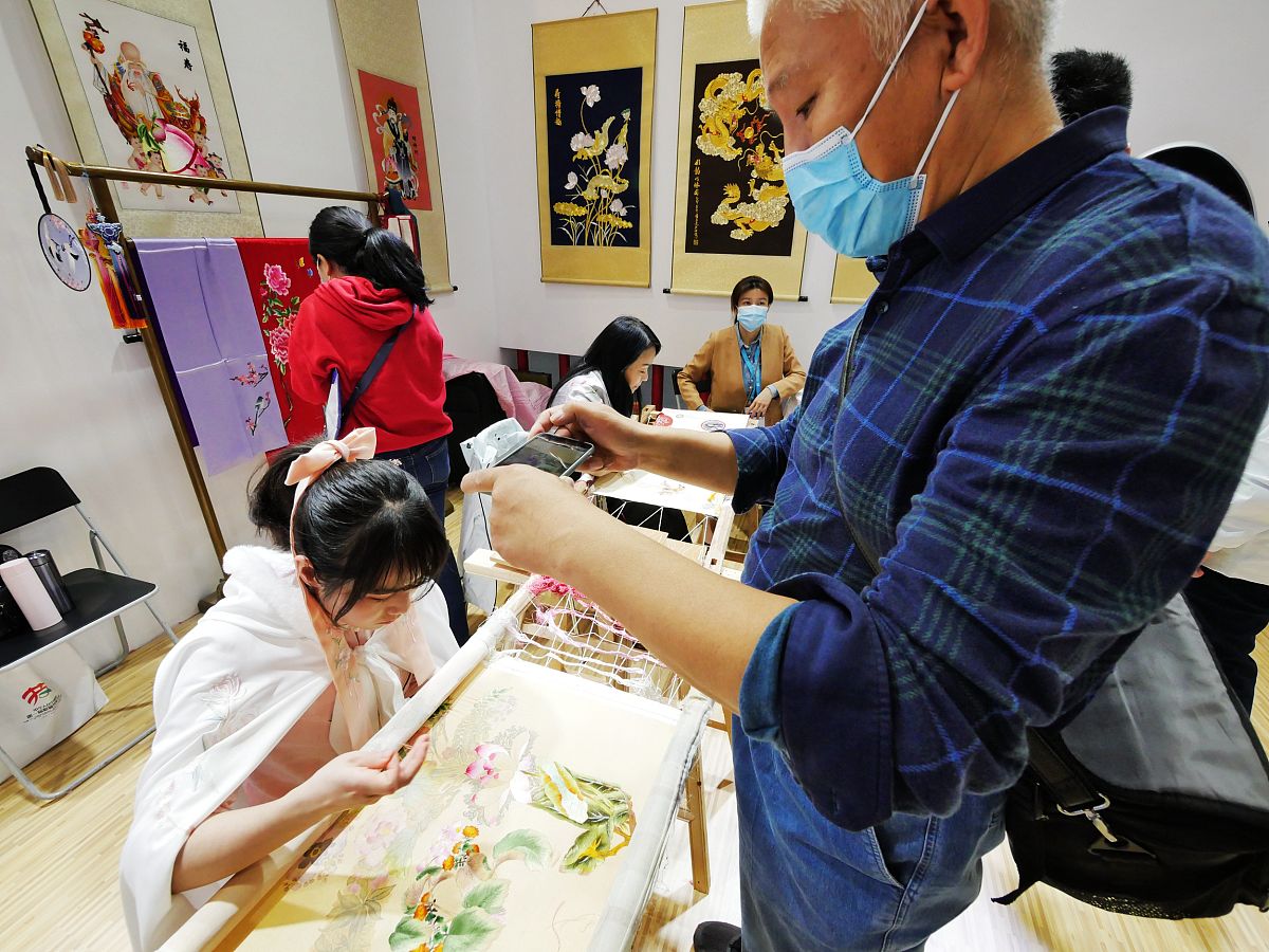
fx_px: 513
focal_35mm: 14
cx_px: 634
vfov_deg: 85.7
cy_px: 476
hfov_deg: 102.1
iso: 1600
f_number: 5
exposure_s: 1/250
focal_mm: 7
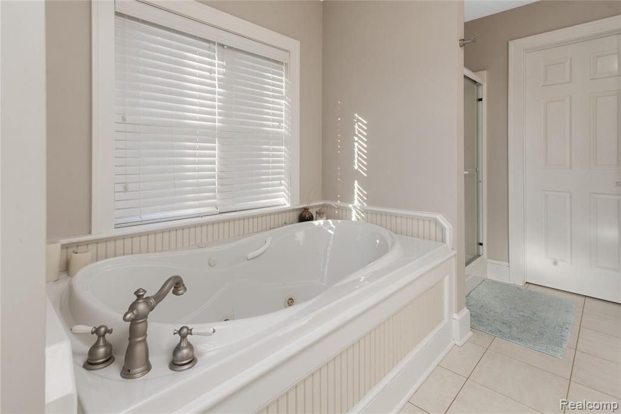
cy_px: 207
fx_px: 293
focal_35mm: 17
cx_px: 310
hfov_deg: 93.3
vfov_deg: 70.5
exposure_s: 1/40
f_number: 9
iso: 320
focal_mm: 17
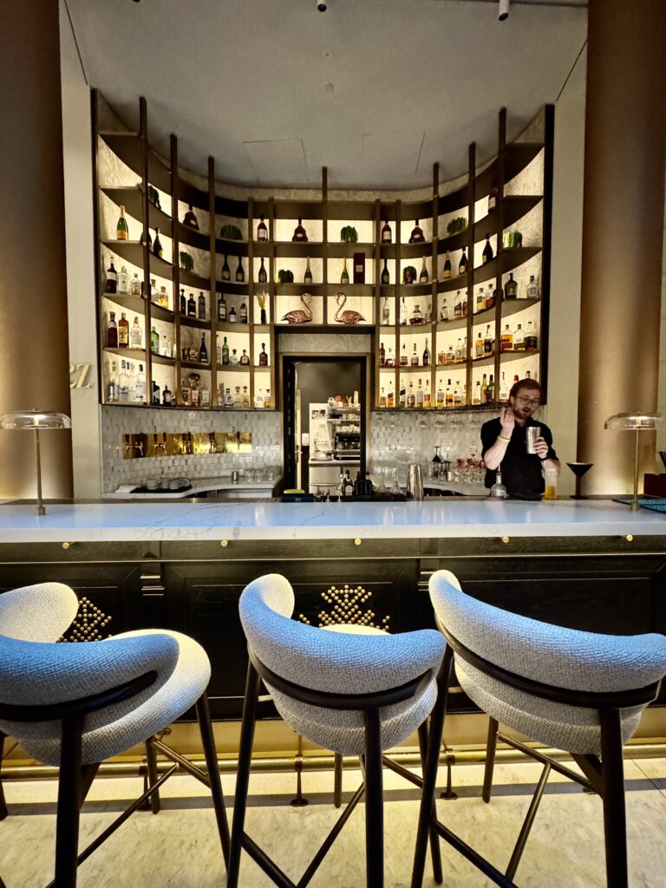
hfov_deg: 85.7
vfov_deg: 102.1
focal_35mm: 14
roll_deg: +0.2
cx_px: 333
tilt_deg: -2.1
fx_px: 359
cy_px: 444
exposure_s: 1/50
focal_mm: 2.22
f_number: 2.2
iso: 1250
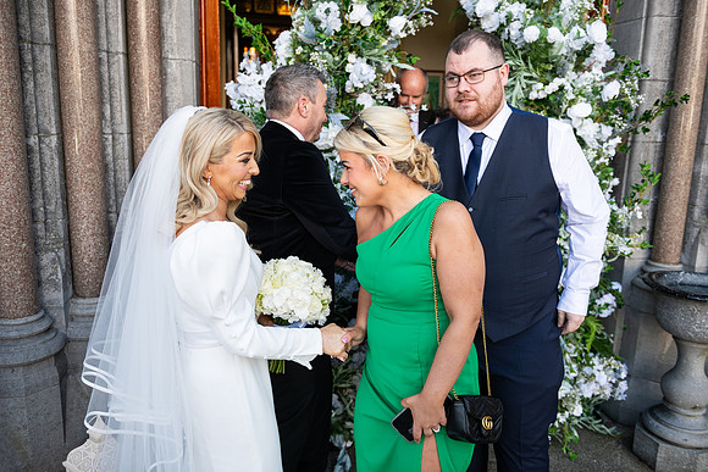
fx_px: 570
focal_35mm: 29
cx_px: 354
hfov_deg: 63.6
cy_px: 236
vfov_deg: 45.0
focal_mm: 29
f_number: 3.5
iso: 500
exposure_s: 1/640
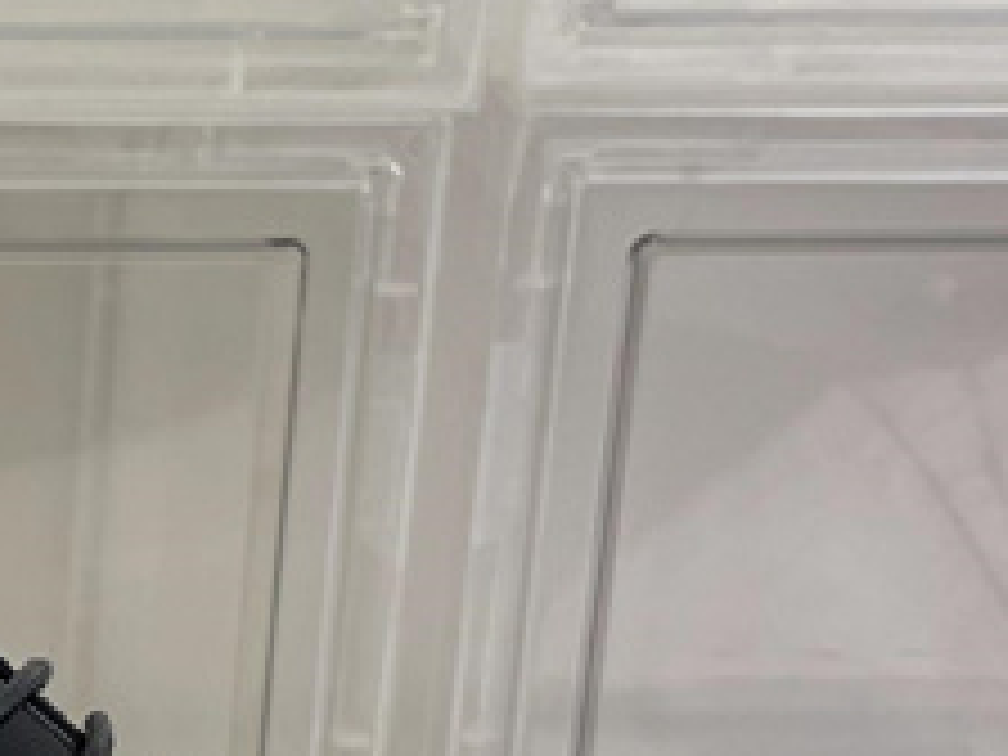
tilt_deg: -23.8
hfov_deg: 13.4
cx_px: -482
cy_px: 868
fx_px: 4048
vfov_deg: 10.5
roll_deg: -0.7
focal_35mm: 139
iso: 32
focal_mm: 4.2
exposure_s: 1/183
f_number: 1.6
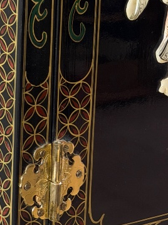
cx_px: -13
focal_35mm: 161
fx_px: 1043
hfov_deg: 9.1
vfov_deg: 12.1
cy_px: -1
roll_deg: -2.1
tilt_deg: -11.1
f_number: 1.78
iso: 160
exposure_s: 1/50
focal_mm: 6.76
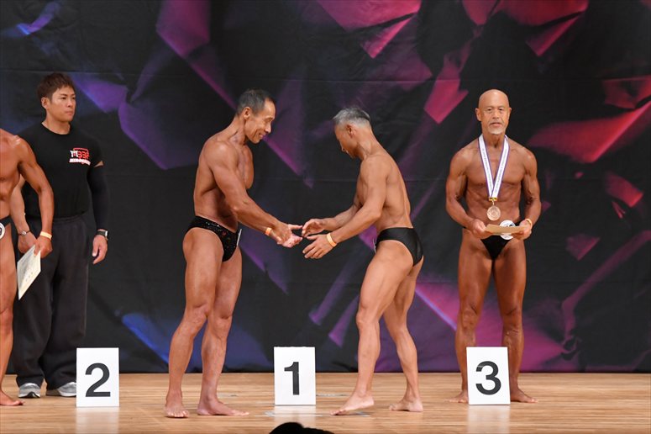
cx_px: 326
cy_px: 217
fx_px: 4609
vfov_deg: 5.4
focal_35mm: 255
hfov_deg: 8.1
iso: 5000
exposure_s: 1/400
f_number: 5.6
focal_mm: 170
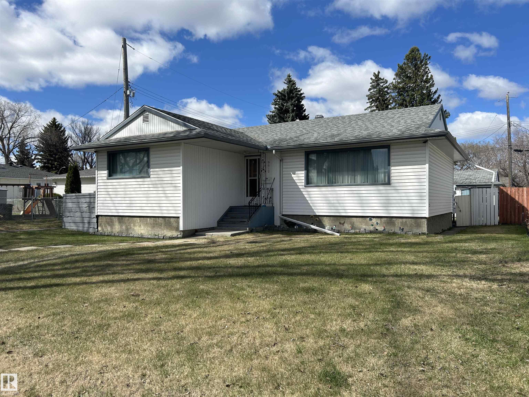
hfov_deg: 67.3
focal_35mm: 26
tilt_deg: +1.7
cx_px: 264
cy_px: 198
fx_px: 397
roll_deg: +0.2
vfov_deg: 53.1
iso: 50
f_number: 1.5
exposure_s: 1/4274
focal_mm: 5.7
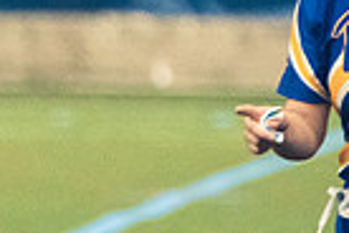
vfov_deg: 1.3
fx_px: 10663
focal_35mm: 1100
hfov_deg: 1.9
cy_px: 172
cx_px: -61
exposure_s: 1/500
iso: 12800
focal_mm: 175
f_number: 2.8
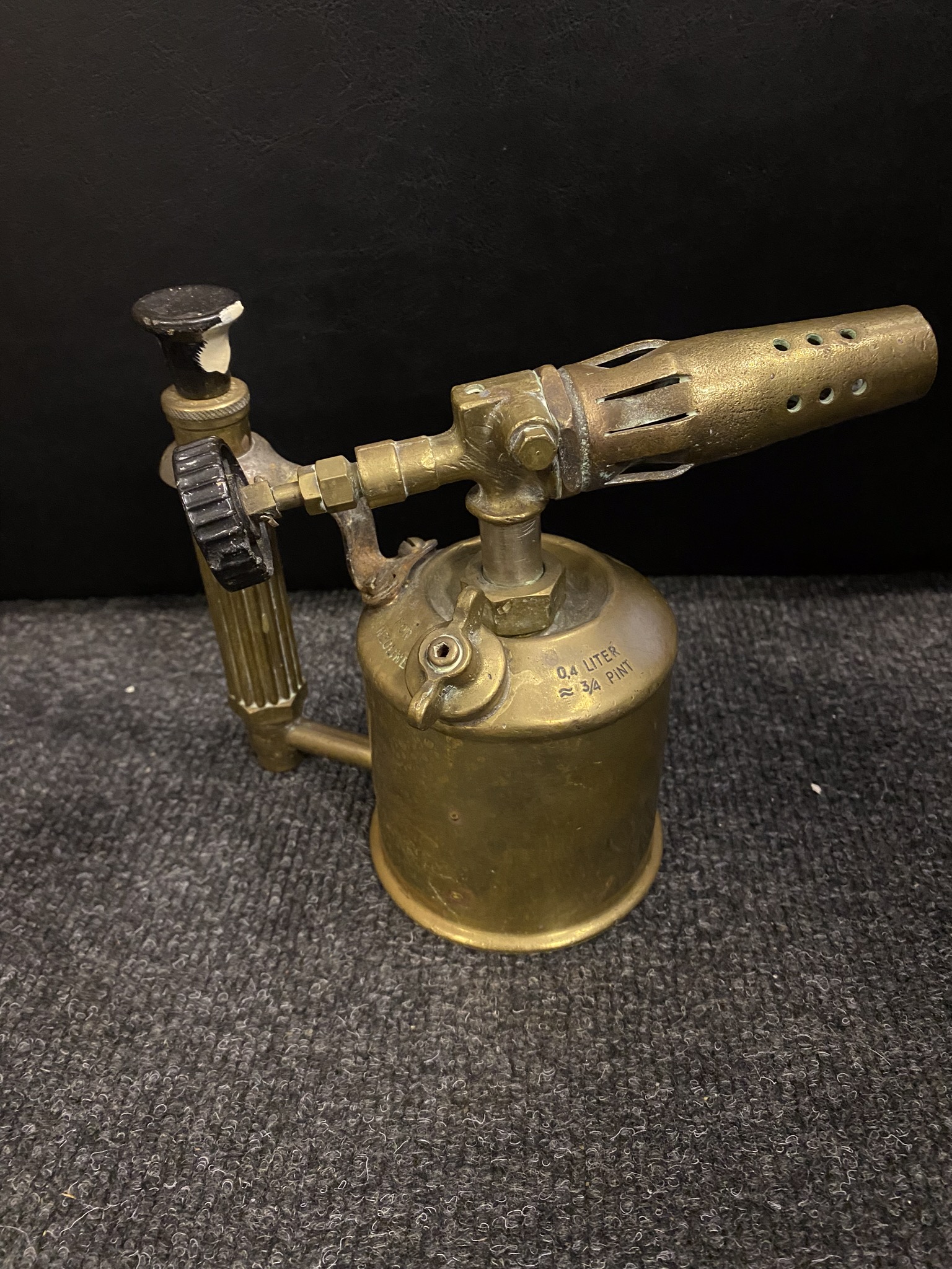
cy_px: 634
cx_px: 476
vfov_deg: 67.3
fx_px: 953
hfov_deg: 53.1
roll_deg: +3.2
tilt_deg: -38.1
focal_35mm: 26
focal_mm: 4.25
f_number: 1.8
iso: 500
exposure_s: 1/25
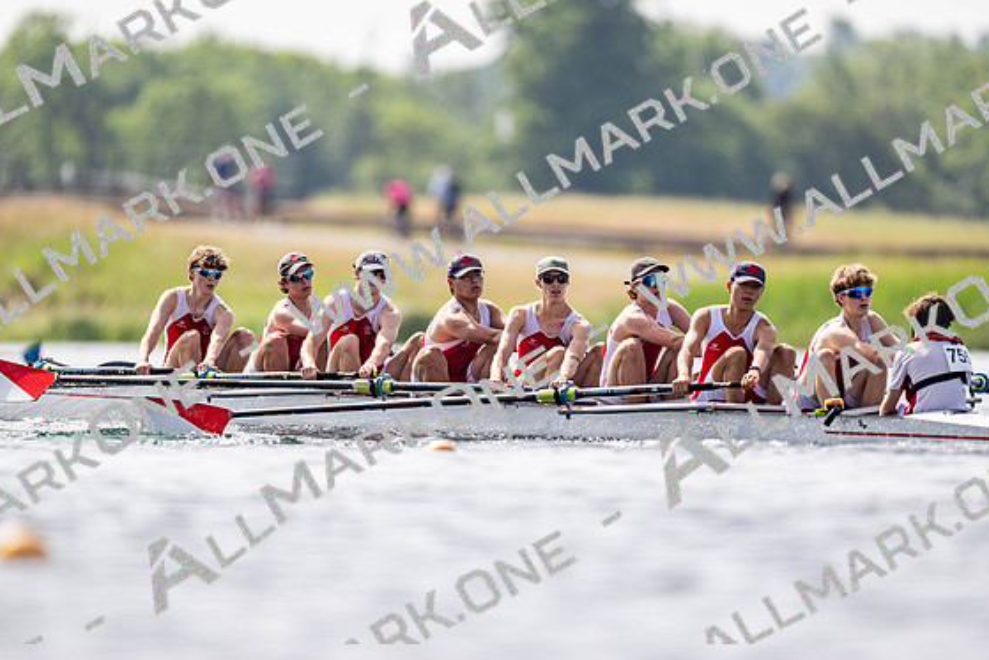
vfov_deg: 2.2
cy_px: 341
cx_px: 508
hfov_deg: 3.3
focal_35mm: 623
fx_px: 17119
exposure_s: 1/2500
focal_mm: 600
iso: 160
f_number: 4
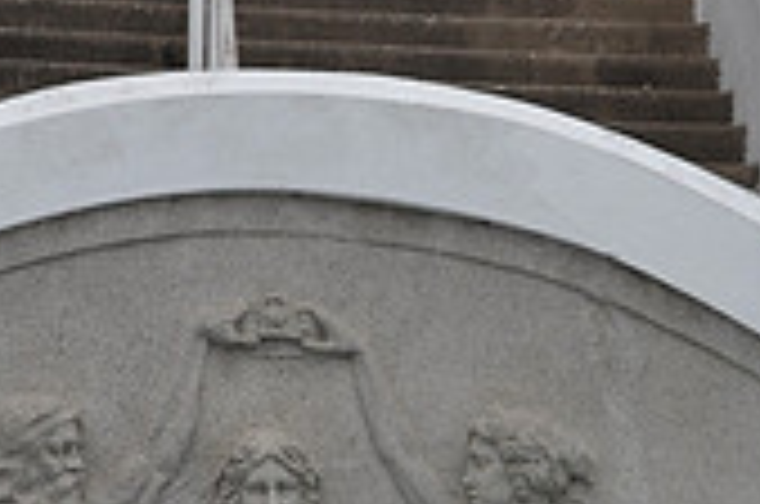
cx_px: 369
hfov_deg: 7.1
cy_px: 655
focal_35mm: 289
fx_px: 6090
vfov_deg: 4.7
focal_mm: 56
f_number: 7.1
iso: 200
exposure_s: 1/200
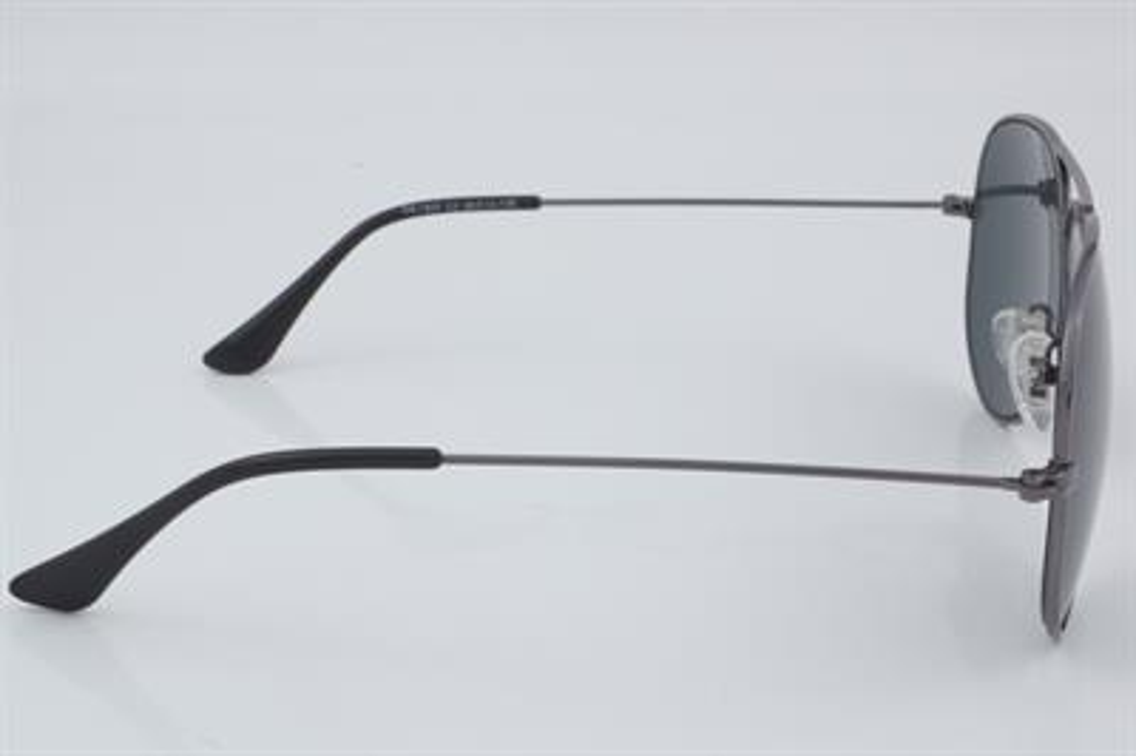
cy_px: 378
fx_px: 2365
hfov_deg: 27.0
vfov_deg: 18.2
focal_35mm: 75
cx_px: 568
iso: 100
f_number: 32
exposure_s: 1/3
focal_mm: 50
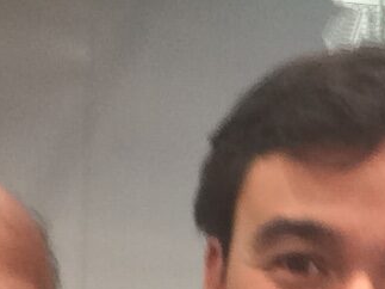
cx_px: 417
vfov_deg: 11.8
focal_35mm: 123
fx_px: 1368
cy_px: 353
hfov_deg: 15.6
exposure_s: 1/30
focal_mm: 2.15
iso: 160
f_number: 2.4
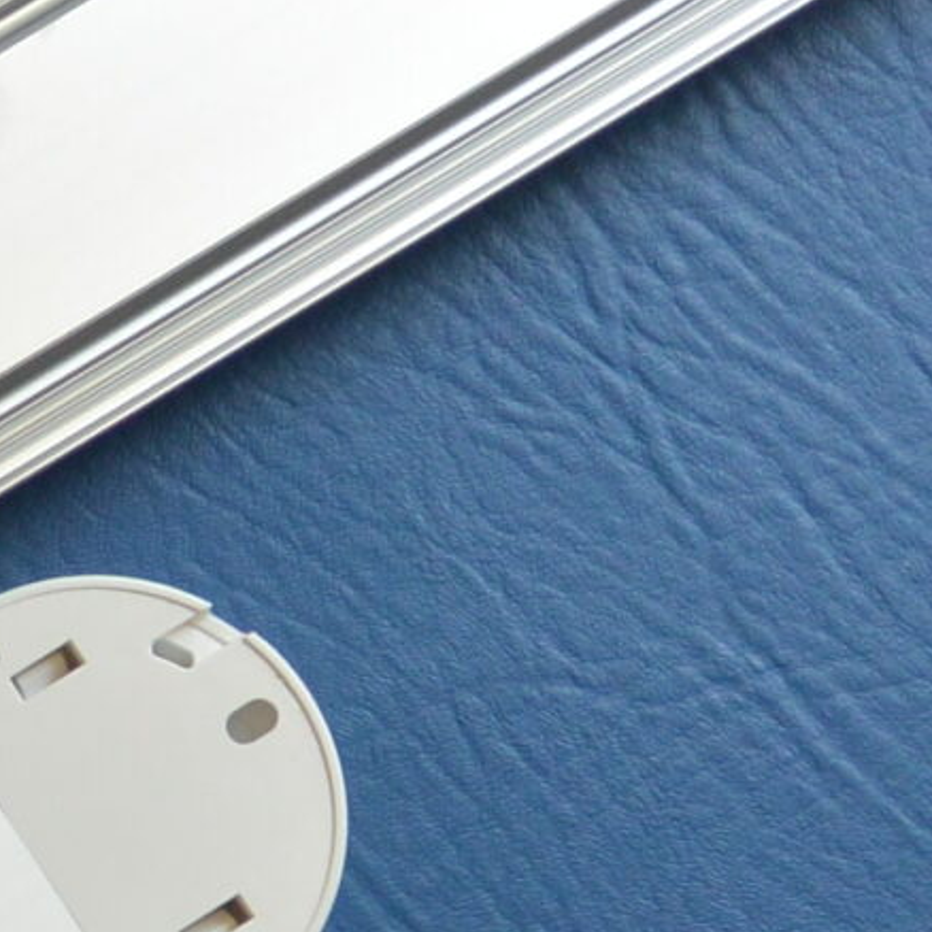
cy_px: 1046
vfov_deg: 9.4
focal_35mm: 184
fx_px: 5605
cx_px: -1111
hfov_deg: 8.8
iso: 160
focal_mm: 14
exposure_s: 1/250
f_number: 4
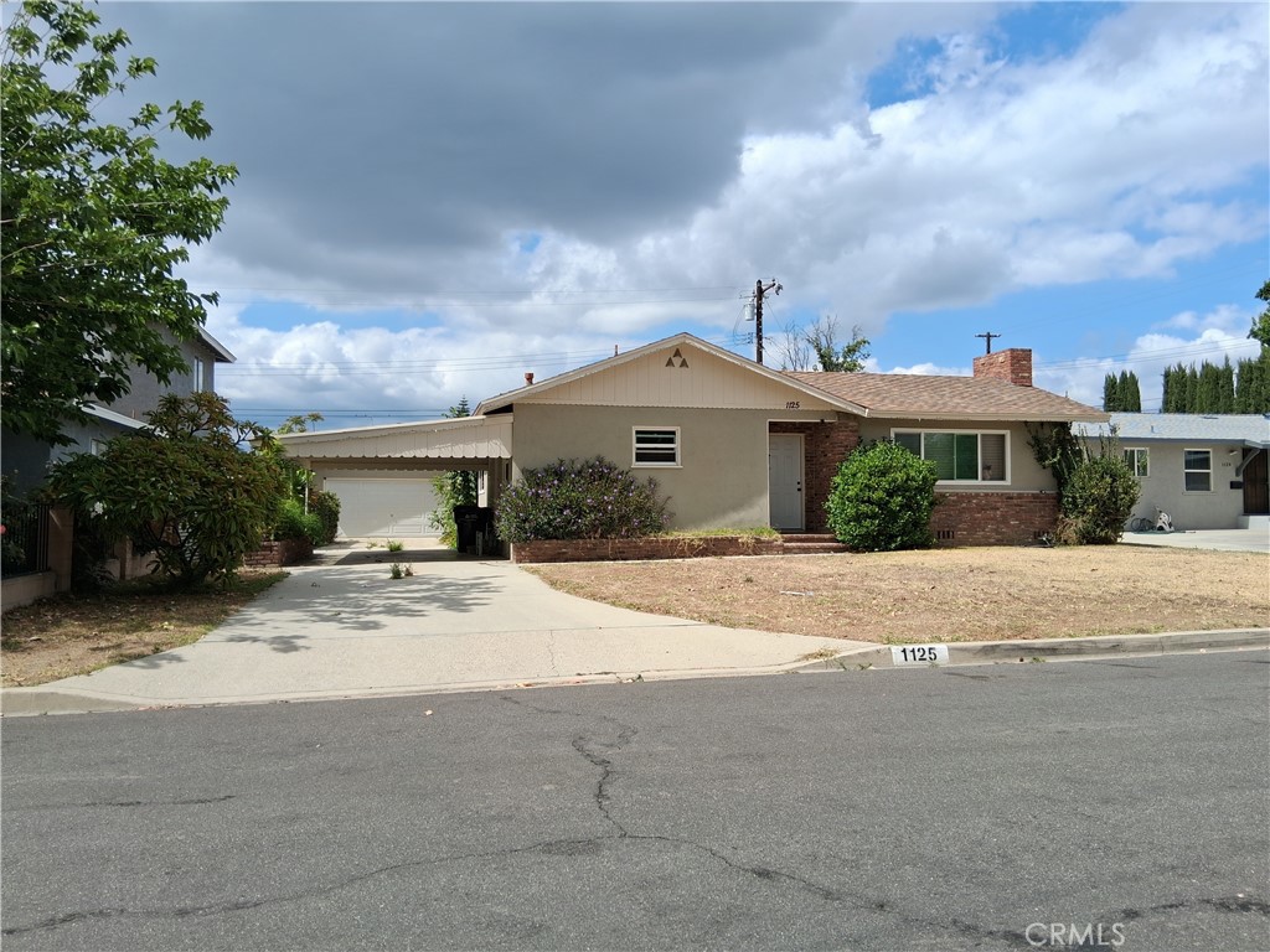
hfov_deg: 67.3
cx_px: 635
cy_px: 476
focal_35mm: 26
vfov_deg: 53.1
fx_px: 954
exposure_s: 1/693
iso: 25
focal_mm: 3.98
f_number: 1.8
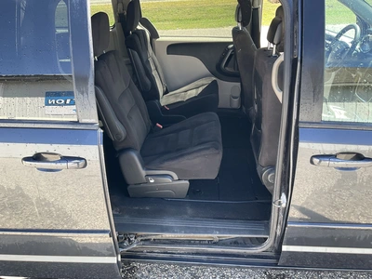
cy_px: 140
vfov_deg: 48.2
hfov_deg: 61.7
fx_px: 312
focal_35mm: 29
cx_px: 186
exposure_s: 1/122
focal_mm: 3
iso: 32
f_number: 1.8
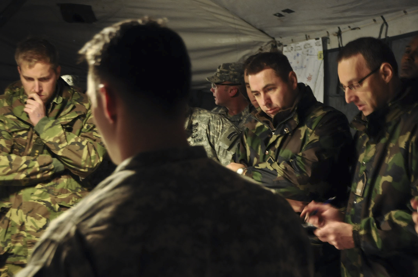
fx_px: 661
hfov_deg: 35.1
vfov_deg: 23.7
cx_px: 209
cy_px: 138
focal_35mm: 57
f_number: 4.2
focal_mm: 38
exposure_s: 1/20
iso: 1250
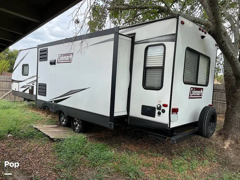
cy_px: 90
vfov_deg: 53.1
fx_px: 180
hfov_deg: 67.3
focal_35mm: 26
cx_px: 120
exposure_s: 1/1972
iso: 50
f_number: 1.5
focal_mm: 5.7
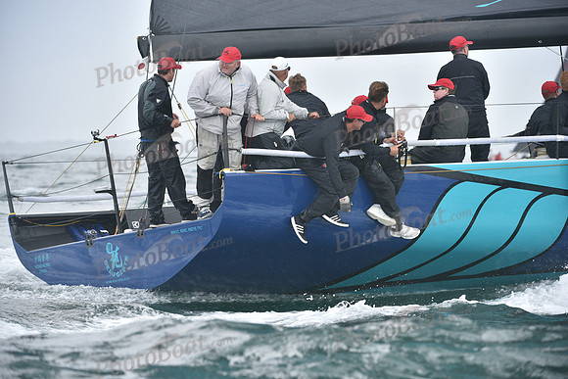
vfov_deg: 6.9
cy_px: 190
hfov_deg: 10.3
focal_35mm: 200
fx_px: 3156
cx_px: 284
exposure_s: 1/1000
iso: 320
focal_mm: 200
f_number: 4.5
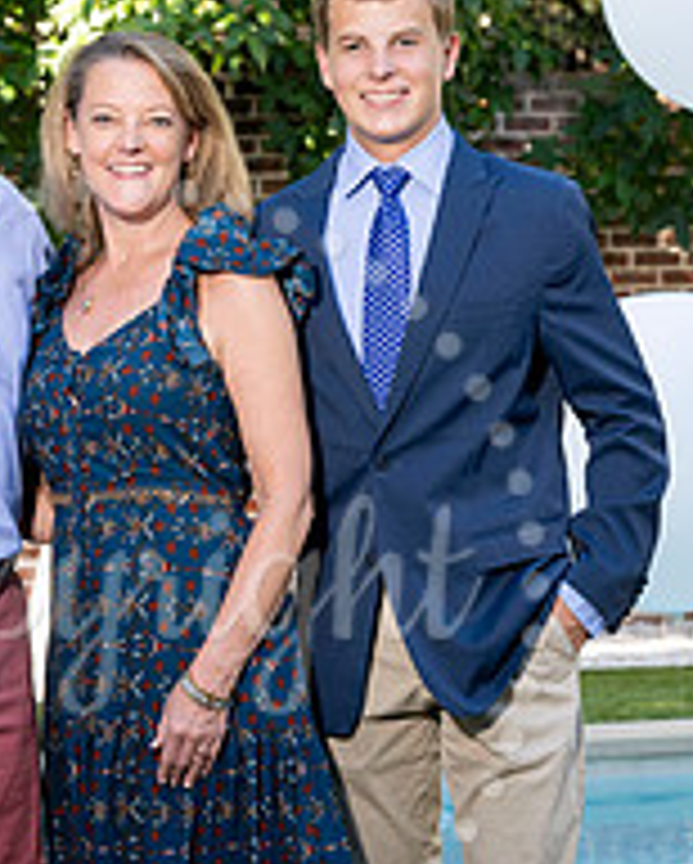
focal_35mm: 147
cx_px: 126
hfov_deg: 10.5
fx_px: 3763
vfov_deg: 13.1
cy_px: 594
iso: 400
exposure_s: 1/200
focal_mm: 67
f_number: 5.6
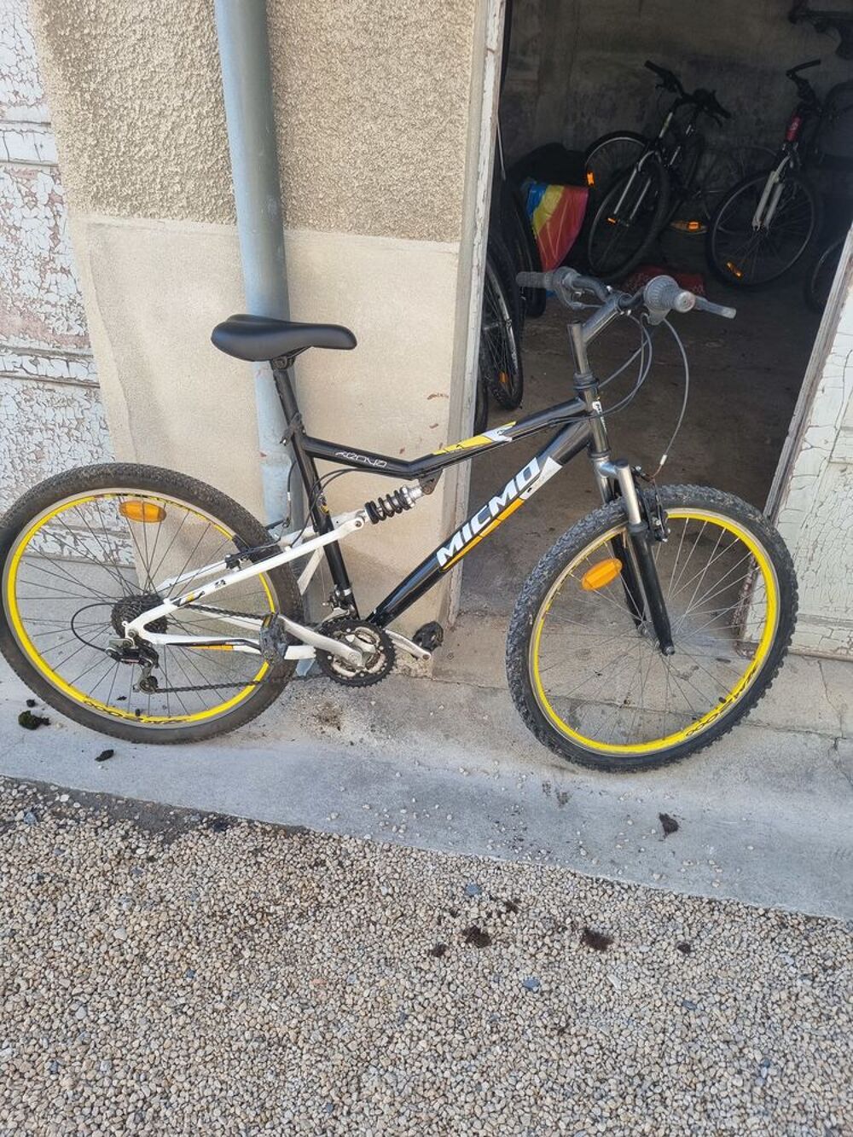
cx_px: 426
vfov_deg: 67.3
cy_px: 568
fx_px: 854
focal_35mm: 26
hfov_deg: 53.1
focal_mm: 5.4
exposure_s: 1/379
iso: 50
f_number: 1.8
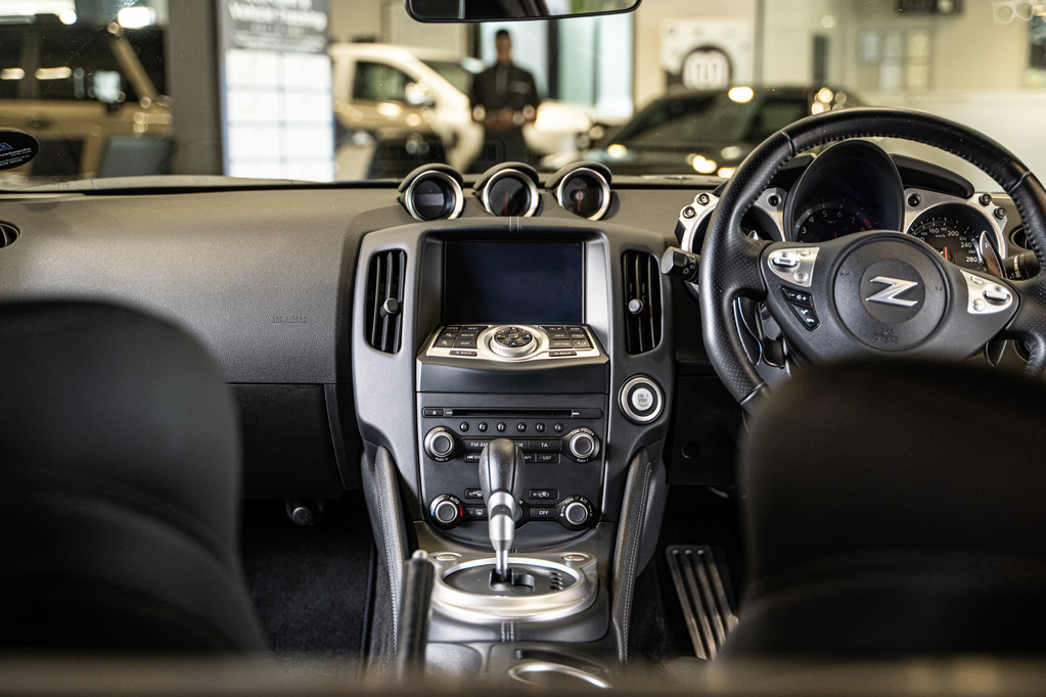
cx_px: 523
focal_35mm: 47
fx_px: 1366
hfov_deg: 41.9
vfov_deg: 28.6
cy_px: 348
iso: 1600
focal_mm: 47
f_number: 2.8
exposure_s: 1/160
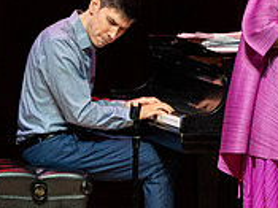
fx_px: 7977
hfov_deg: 2.0
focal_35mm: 994
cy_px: 71
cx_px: 365
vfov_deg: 1.5
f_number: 8
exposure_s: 1/320
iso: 4000
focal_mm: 312
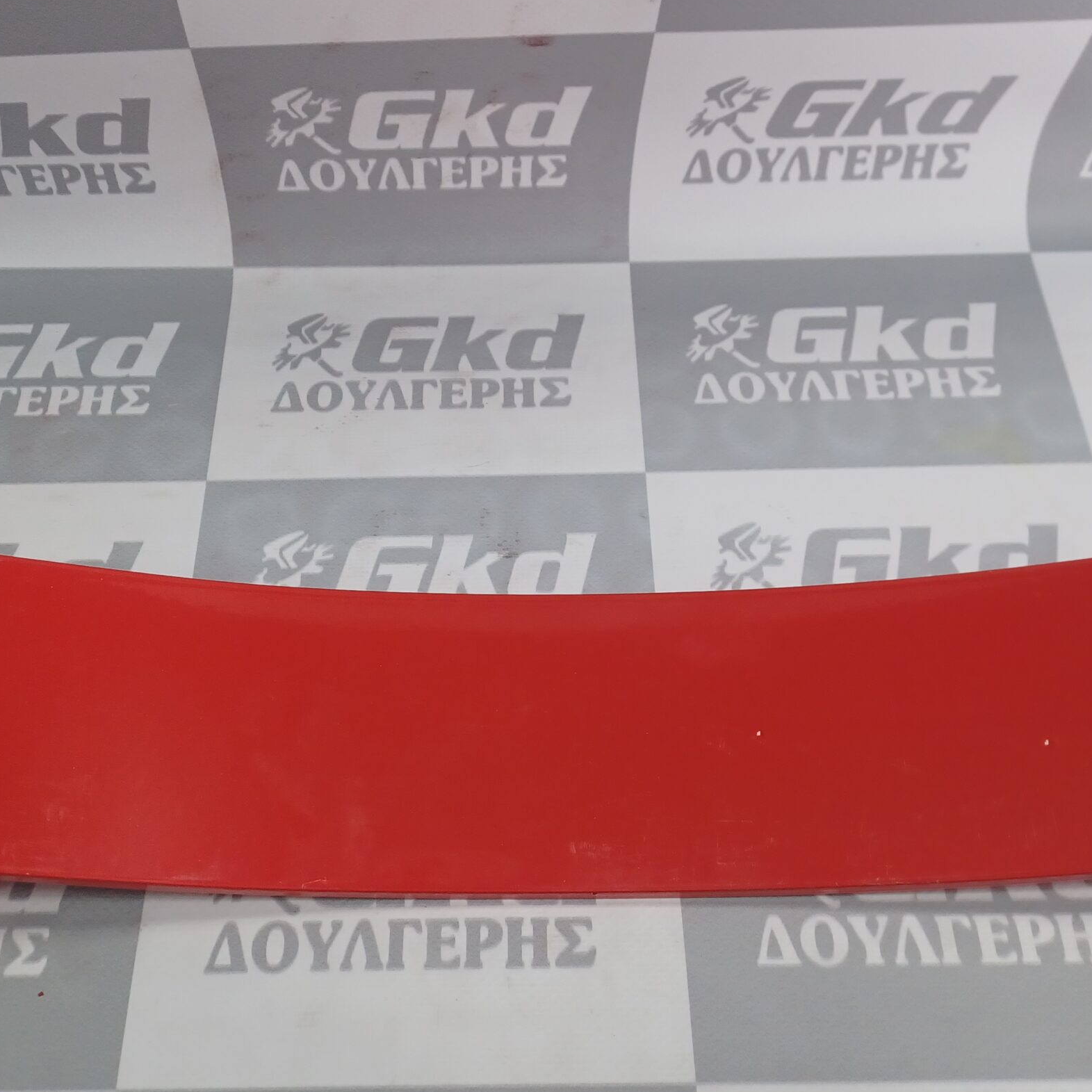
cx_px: 505
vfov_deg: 46.0
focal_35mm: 36
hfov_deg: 46.0
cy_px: 579
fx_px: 1285
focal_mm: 4.6
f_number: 1.8
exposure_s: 1/33
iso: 320
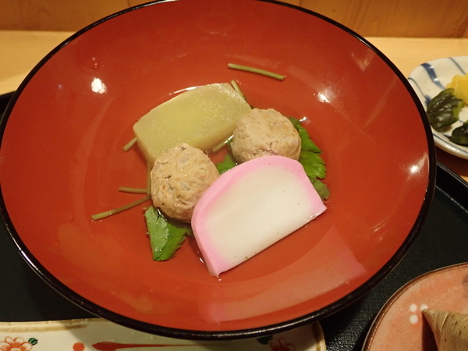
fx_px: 433
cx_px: 234
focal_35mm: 32
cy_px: 176
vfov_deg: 44.2
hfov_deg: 56.8
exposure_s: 1/30
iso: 640
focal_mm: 5.87
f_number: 2.4
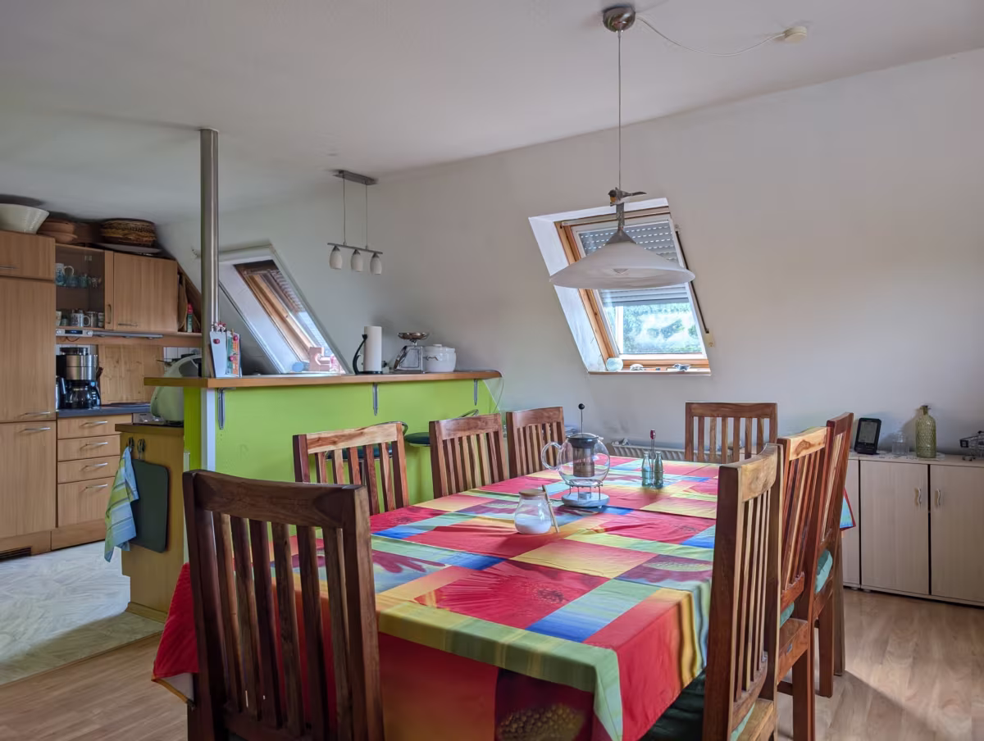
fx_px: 683
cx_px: 492
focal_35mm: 24
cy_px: 370
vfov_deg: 57.0
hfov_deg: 71.5
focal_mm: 6.9
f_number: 1.68
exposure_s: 1/90
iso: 46
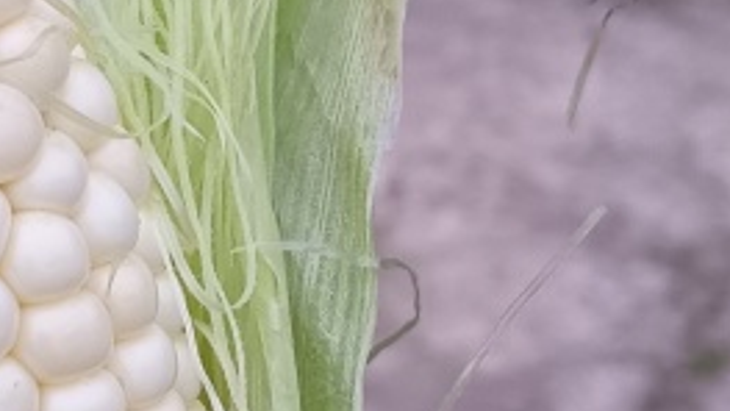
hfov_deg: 18.5
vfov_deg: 10.5
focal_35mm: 115
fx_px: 2226
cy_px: 87
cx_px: 155
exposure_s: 1/100
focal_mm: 4.05
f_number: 1.8
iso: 659
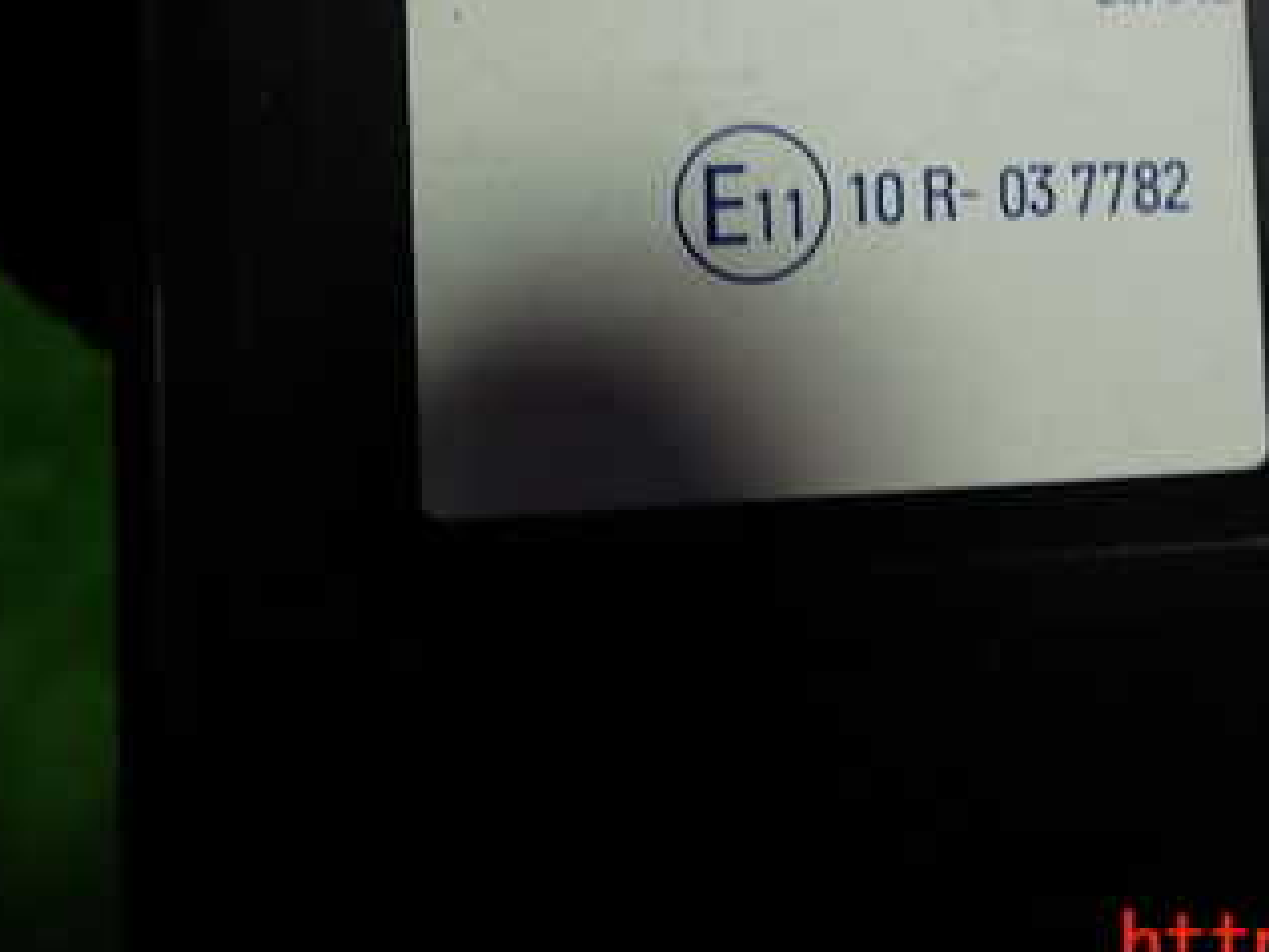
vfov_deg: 24.9
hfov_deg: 33.5
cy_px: 96
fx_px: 2090
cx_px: 823
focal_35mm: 57
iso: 125
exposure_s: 1/60
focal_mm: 5.4
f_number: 2.3
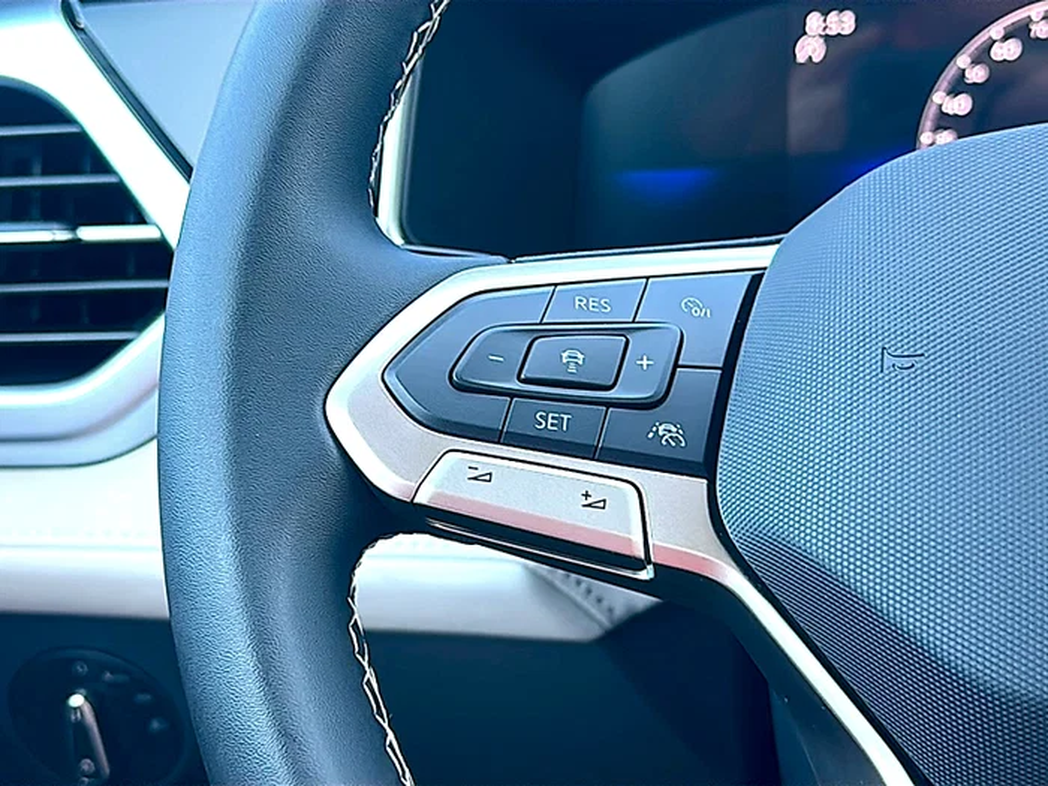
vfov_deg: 30.9
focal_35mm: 47
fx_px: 1423
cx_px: 524
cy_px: 393
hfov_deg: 40.4
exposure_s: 1/71
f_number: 1.78
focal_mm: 6.86
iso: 50
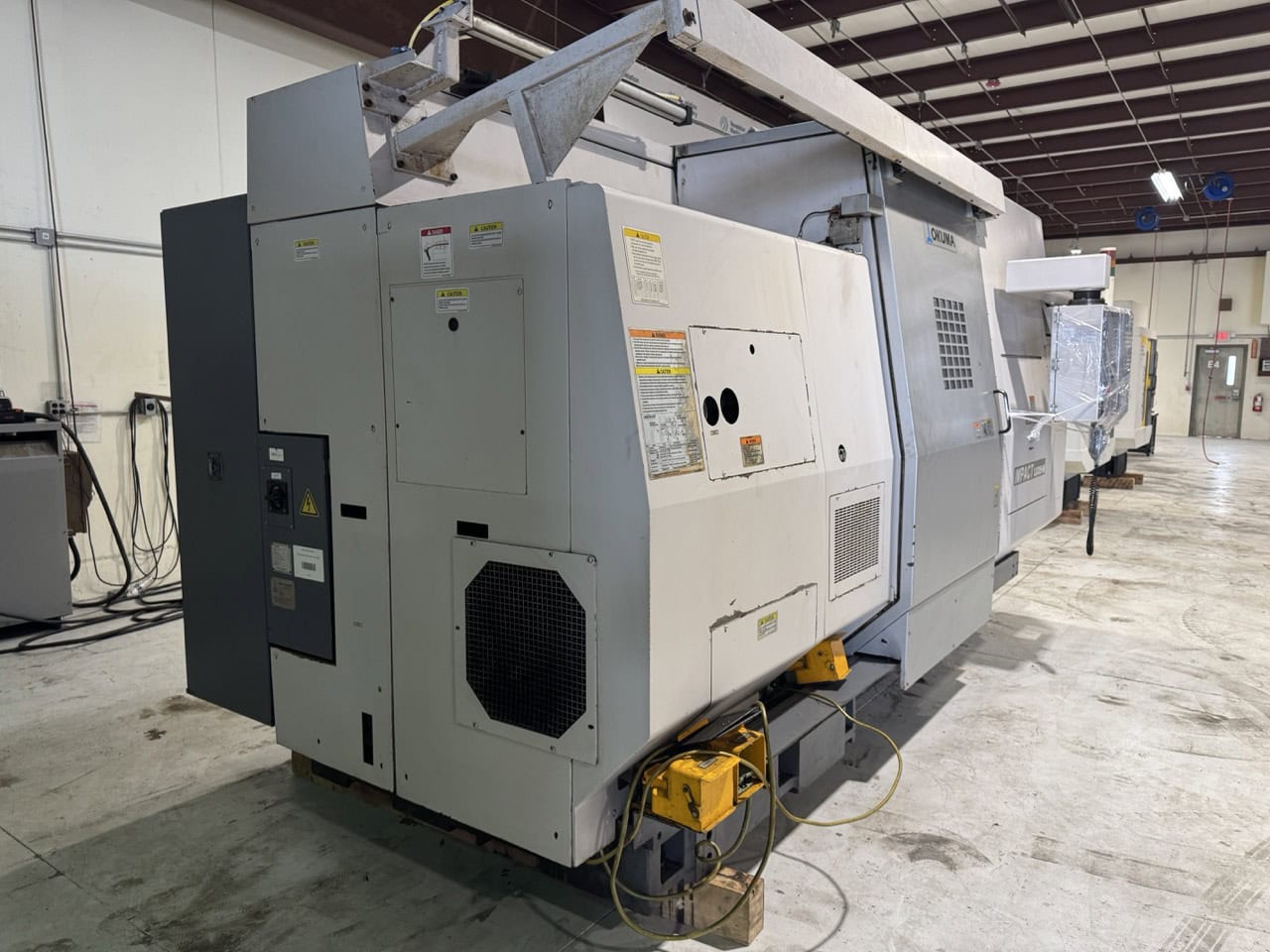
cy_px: 476
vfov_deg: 56.8
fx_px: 881
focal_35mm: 24
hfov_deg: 71.6
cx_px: 635
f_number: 1.8
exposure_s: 1/120
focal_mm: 6.8
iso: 200
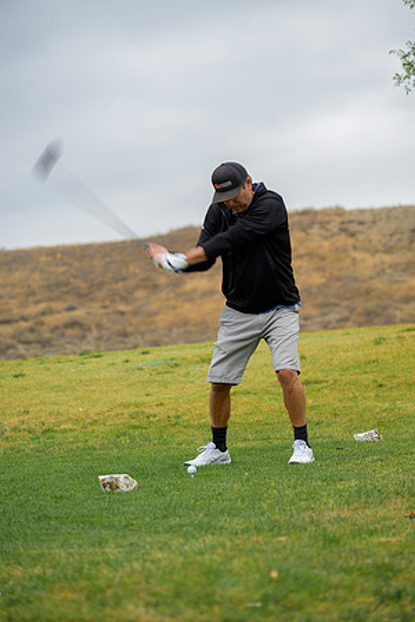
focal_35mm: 103
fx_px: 1781
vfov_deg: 19.8
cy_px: 311
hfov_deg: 13.3
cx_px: 208
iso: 100
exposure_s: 1/200
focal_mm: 103
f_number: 4
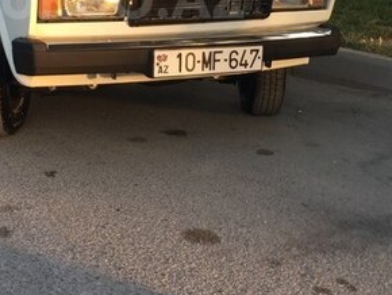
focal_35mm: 66
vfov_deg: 21.5
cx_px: 105
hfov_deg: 29.0
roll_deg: -1.4
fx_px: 748
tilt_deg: -5.9
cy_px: -2
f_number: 2.2
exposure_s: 1/100
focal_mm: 4.15
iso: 32
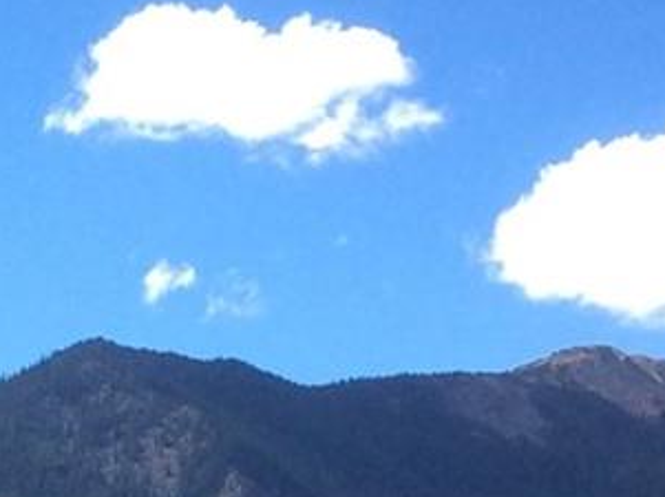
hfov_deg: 11.2
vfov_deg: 8.2
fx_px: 3262
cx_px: -289
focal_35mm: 170
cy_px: 1100
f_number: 2.4
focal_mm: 3.3
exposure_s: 1/752
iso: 32
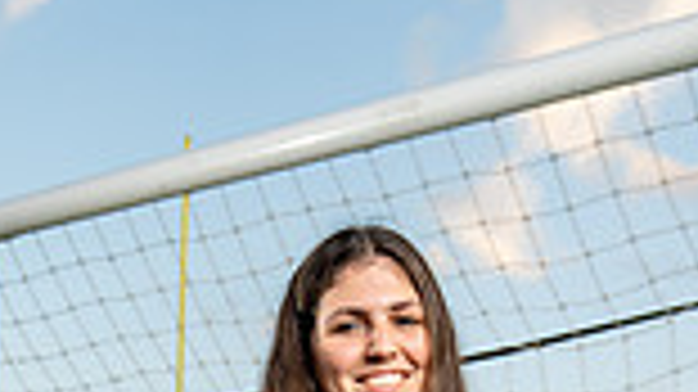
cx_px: 306
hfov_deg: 24.2
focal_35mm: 88
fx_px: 1628
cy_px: 910
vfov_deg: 11.5
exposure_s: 1/250
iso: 160
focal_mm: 29
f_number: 4
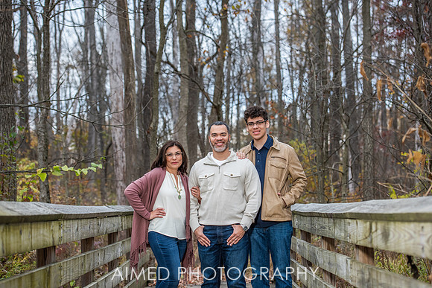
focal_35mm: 80
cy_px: 144
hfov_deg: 25.3
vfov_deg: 17.1
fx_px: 961
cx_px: 216
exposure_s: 1/200
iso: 400
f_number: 4
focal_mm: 80
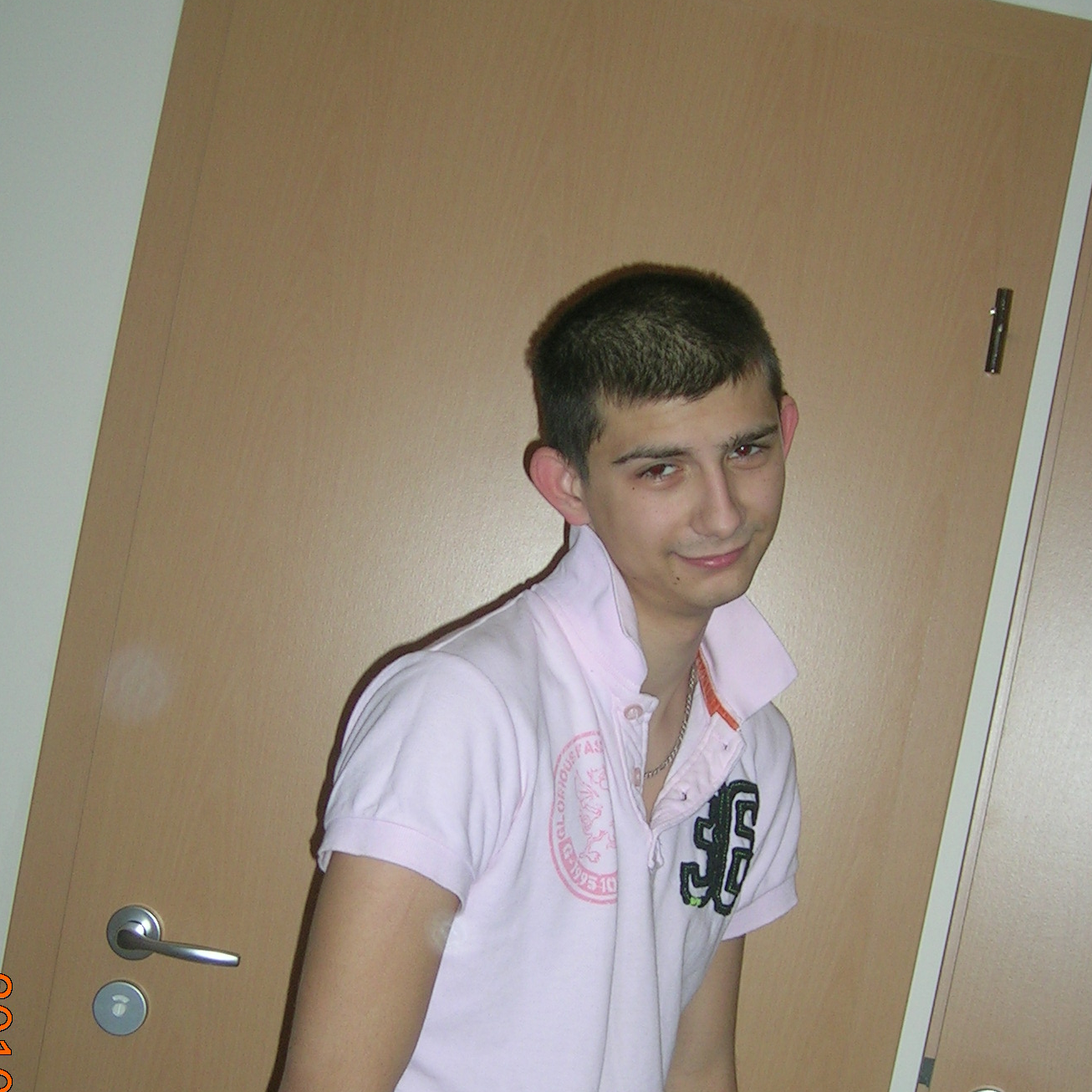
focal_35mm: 61
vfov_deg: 28.0
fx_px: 2177
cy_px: 725
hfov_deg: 28.1
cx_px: 498
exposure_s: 1/60.1
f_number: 3
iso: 60
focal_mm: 6.7
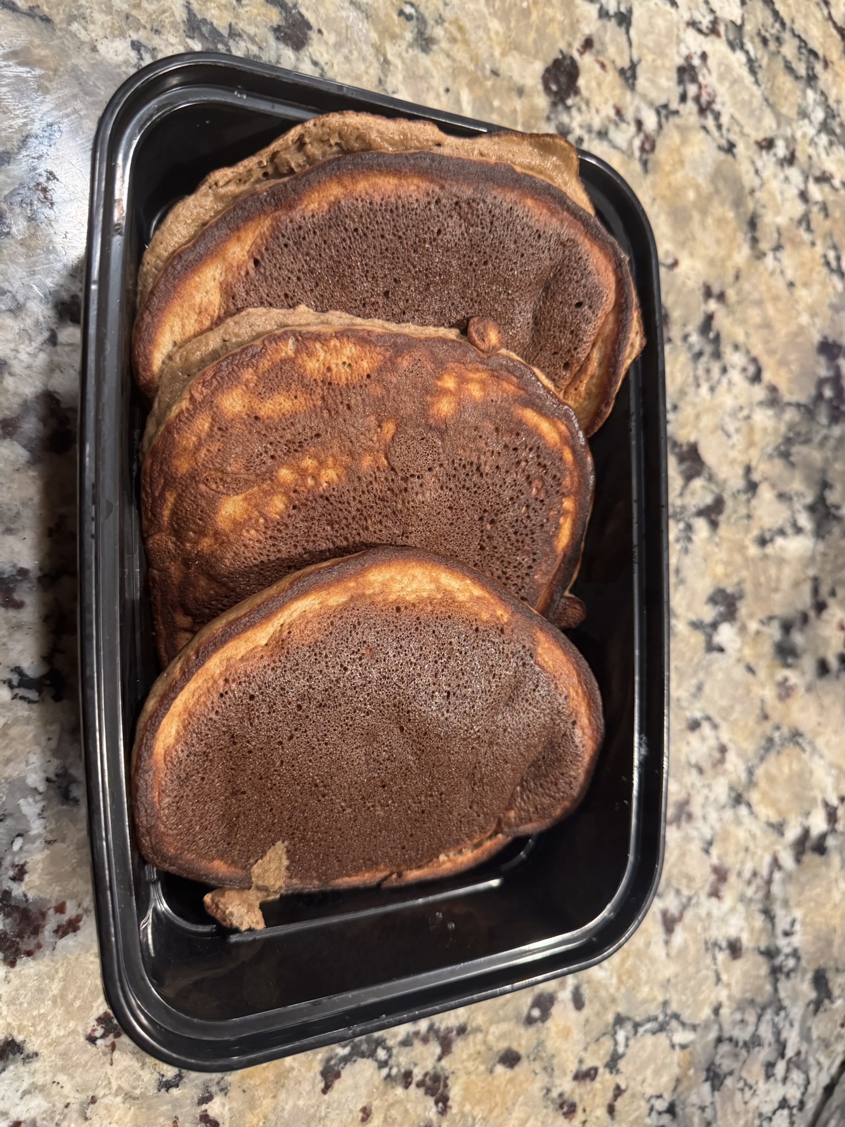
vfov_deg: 71.6
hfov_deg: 56.8
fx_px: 781
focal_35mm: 24
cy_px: 564
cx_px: 422
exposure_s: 1/60
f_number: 1.78
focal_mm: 6.76
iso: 500
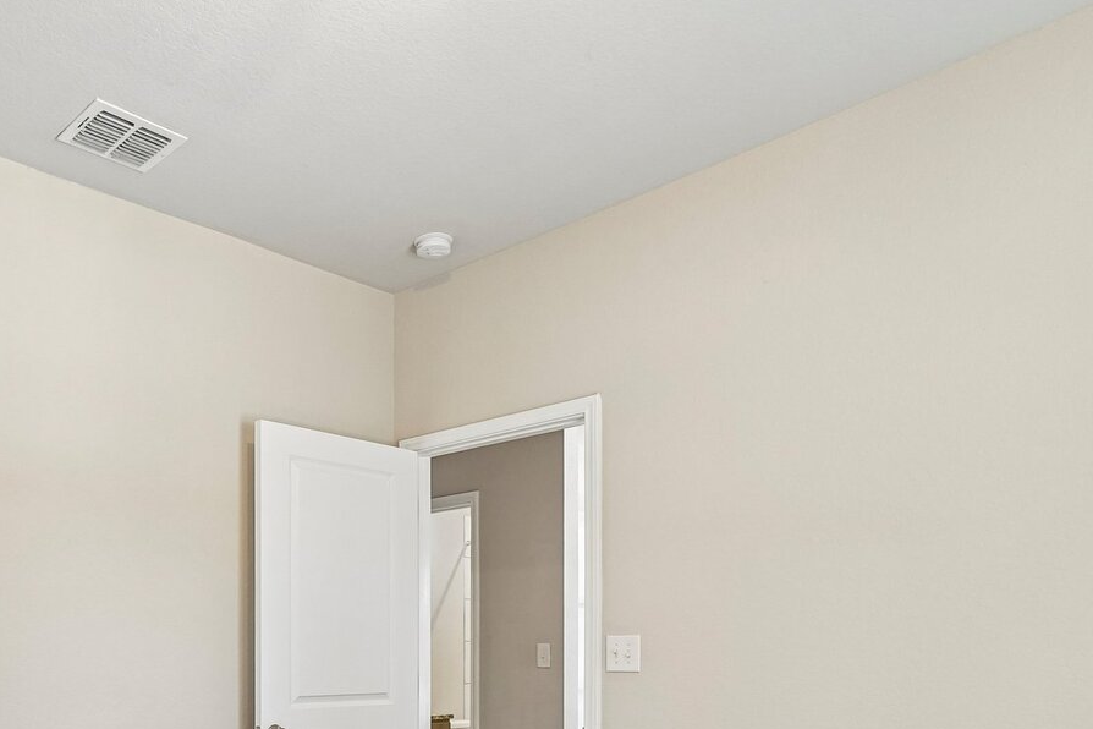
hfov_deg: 60.9
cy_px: 652
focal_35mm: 29
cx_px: 303
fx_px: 880
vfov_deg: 41.5
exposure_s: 1/6
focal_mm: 16
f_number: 8
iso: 400
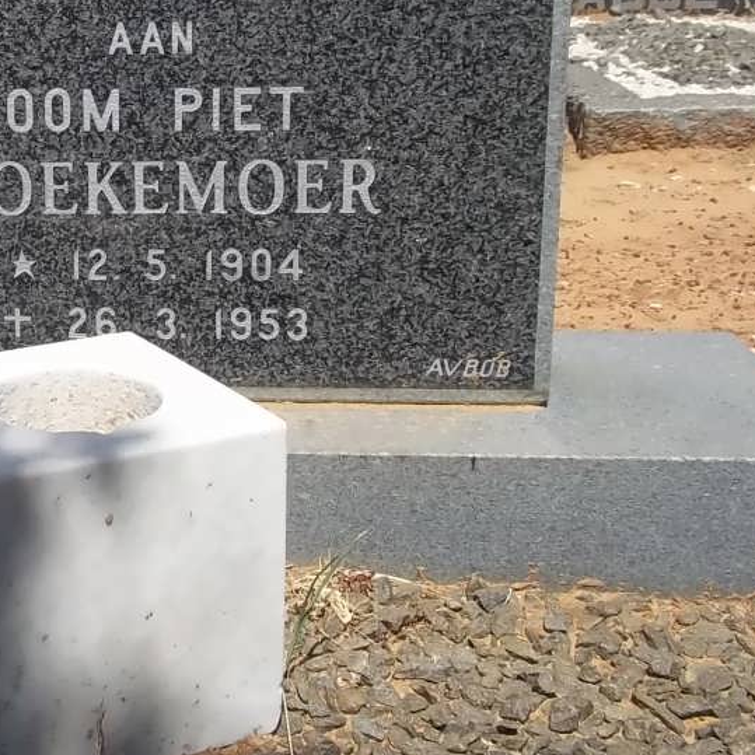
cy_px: 242
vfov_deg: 27.1
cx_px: -66
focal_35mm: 63
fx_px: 1555
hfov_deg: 25.4
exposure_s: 1/500
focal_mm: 5.7
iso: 80
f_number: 5.5
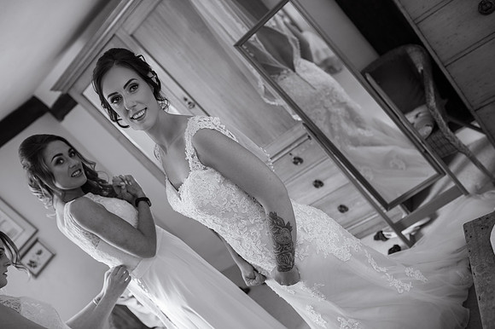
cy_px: 164
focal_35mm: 35
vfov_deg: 37.8
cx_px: 248
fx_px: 481
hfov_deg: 54.5
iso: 250
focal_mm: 35
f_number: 2.5
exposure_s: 1/100
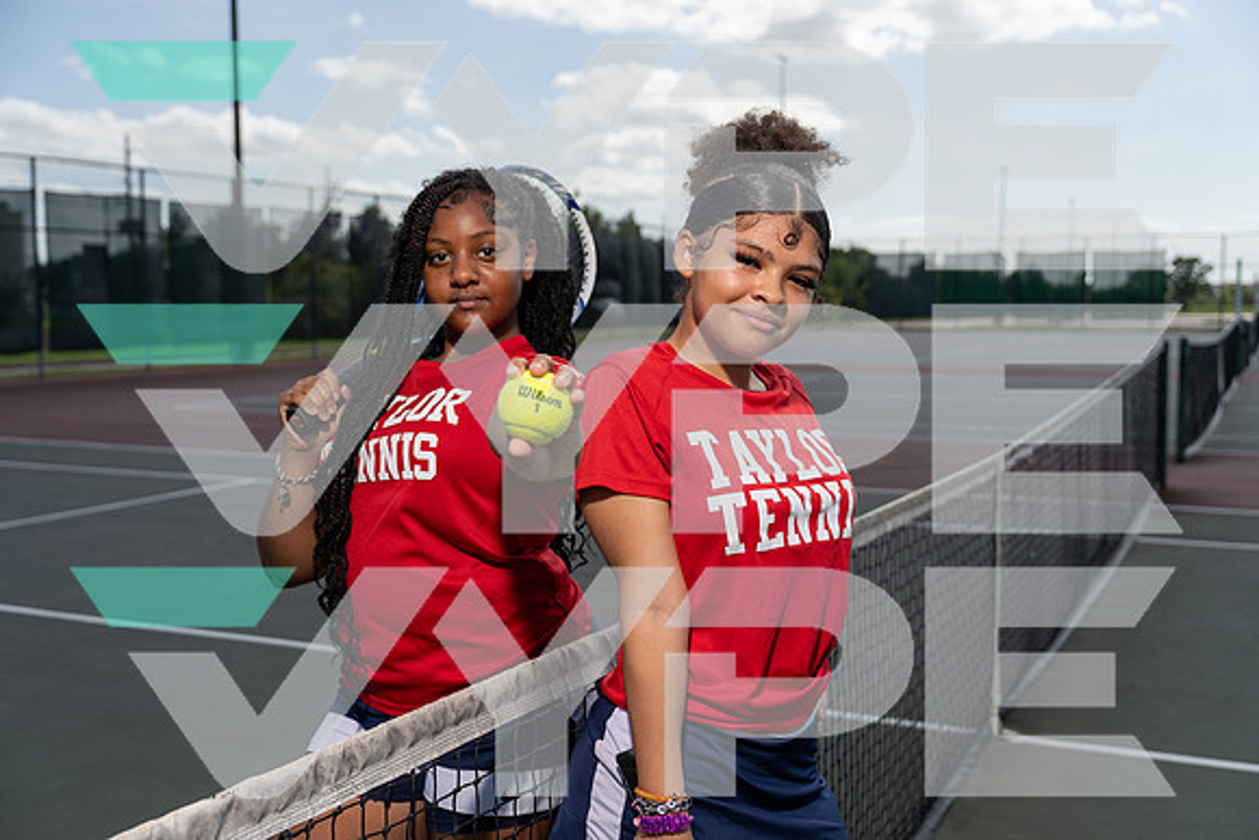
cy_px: 420
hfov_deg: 48.4
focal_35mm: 40
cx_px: 630
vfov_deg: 33.4
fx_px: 1399
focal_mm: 40
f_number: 4
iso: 100
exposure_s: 1/1250
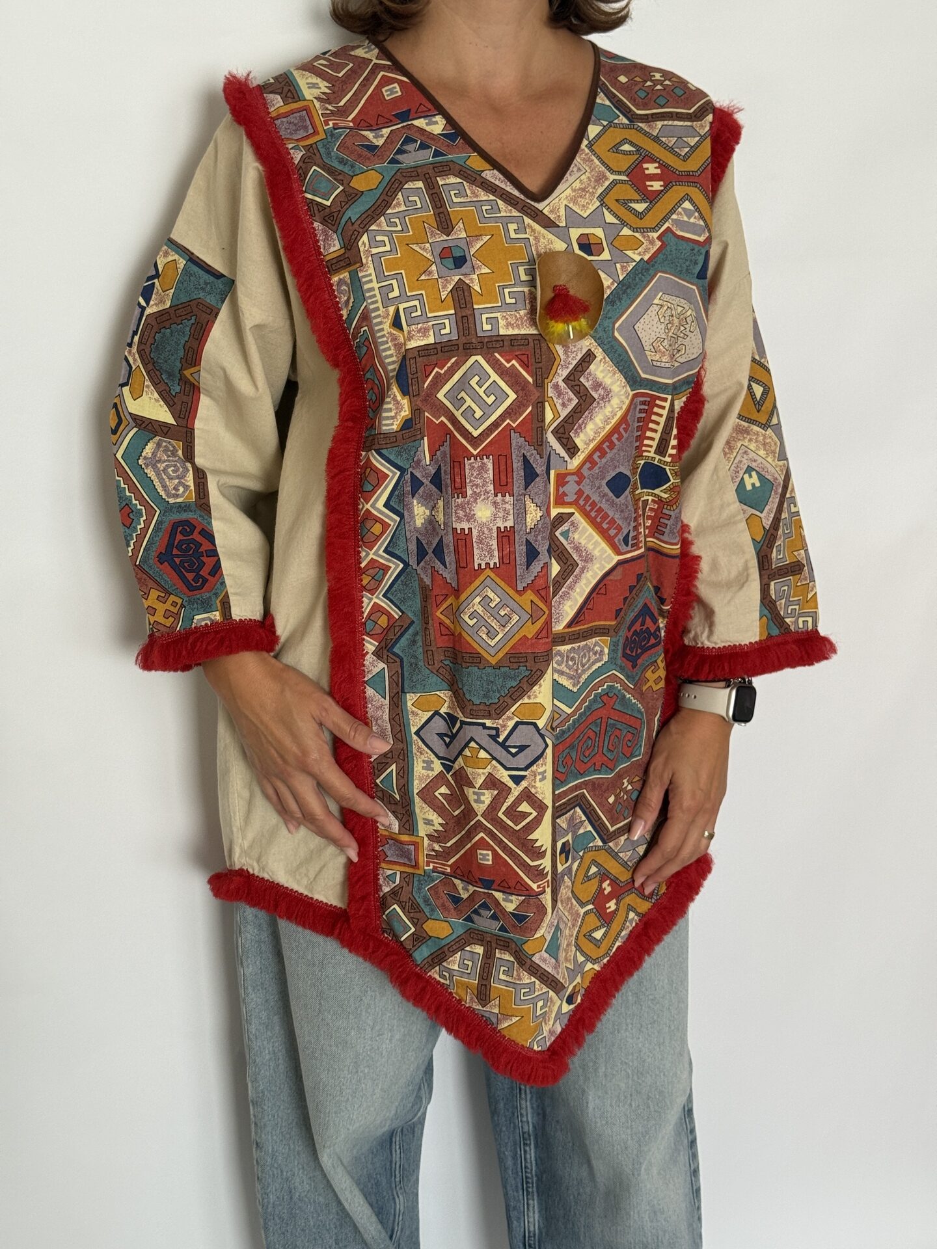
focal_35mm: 48
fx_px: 1732
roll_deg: -2.4
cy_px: 624
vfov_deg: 39.7
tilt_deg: -19.8
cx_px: 468
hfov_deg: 30.3
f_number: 1.78
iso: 125
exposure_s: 1/60
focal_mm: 6.76
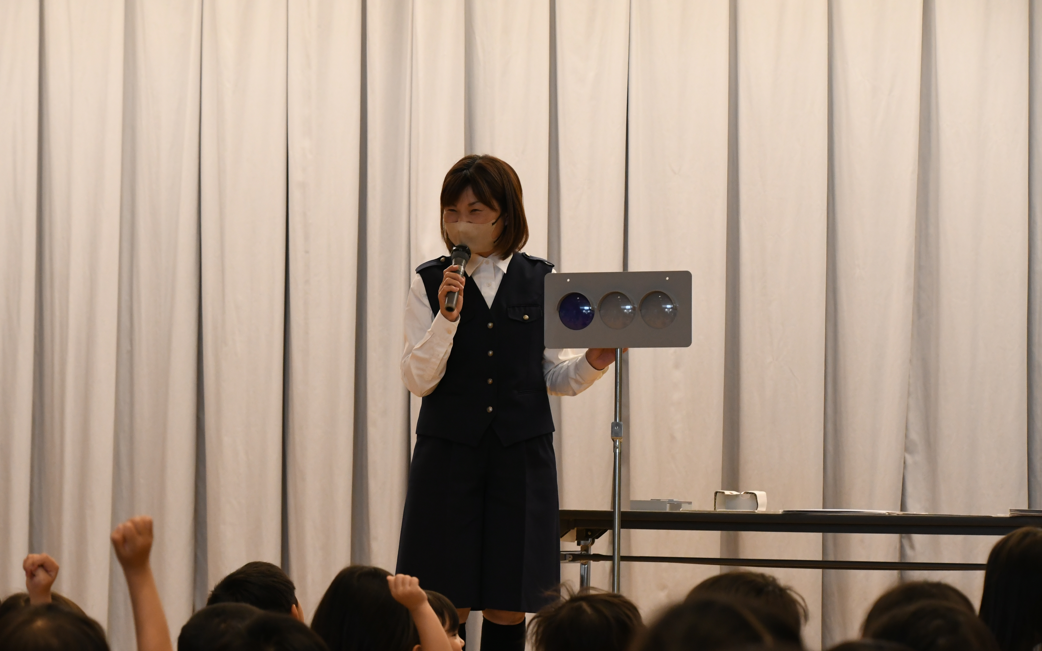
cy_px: 346
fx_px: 3692
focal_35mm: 130
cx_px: 499
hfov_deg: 16.1
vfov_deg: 10.1
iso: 2000
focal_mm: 80
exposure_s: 1/250
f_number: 7.1
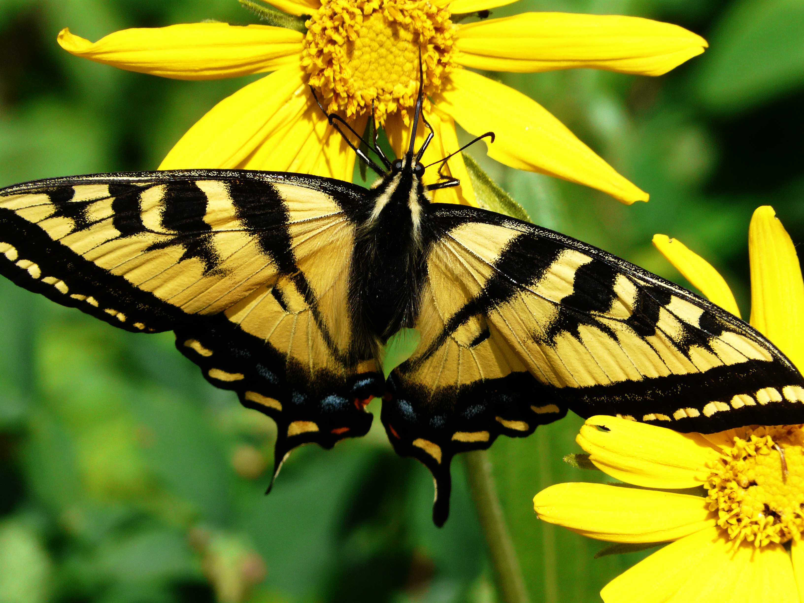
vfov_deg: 3.0
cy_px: 302
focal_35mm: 494
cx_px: 402
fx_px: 11474
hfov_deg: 4.0
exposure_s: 1/500
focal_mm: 81.1
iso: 100
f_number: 6.3
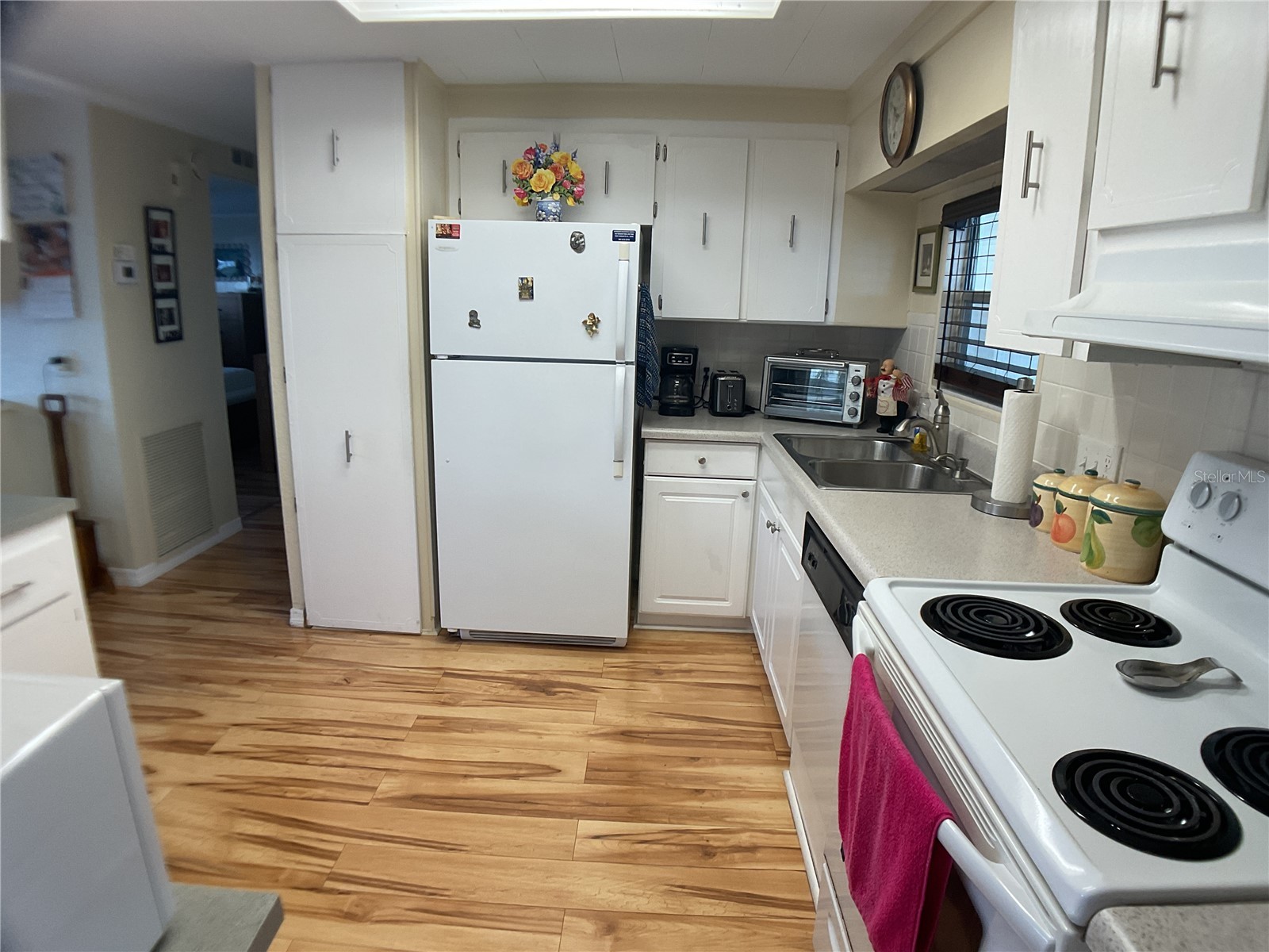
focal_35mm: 29
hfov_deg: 61.7
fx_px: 1063
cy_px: 476
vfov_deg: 48.2
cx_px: 634
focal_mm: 3
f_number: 1.8
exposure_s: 1/120
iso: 64
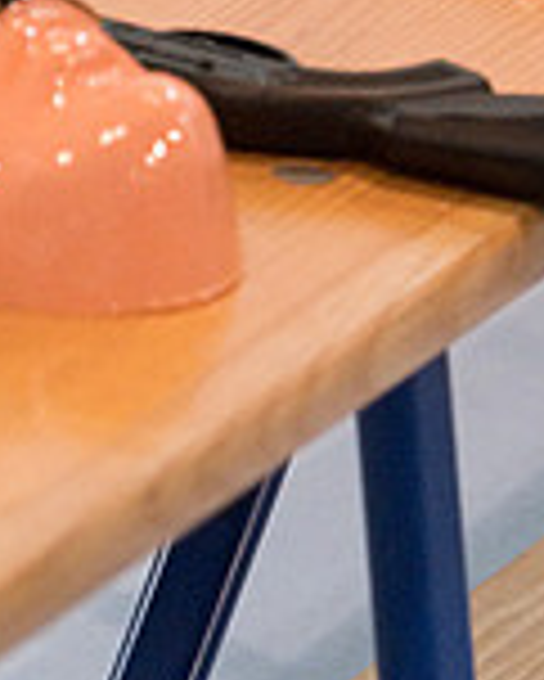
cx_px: 486
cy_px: -124
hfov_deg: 3.2
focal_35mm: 491
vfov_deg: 3.9
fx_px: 9872
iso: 6400
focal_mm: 90.6
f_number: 2.8
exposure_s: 1/500
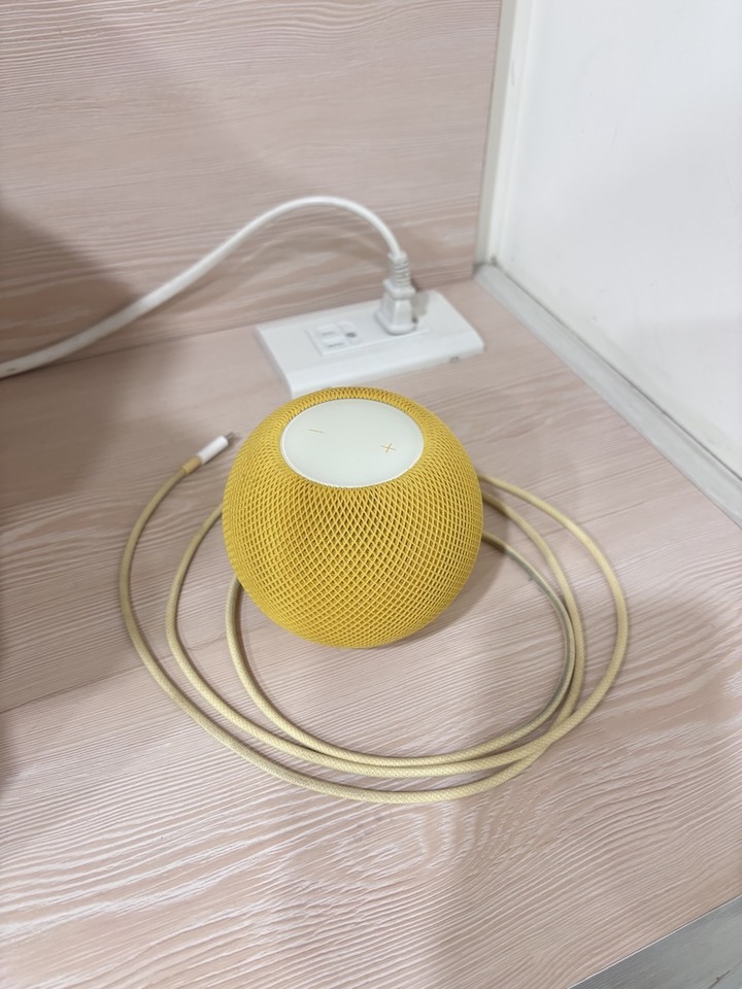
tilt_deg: -43.7
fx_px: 743
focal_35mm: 26
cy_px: 494
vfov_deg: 67.3
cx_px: 371
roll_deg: -3.0
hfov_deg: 53.1
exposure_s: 1/60
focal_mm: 5.96
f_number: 1.6
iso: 200
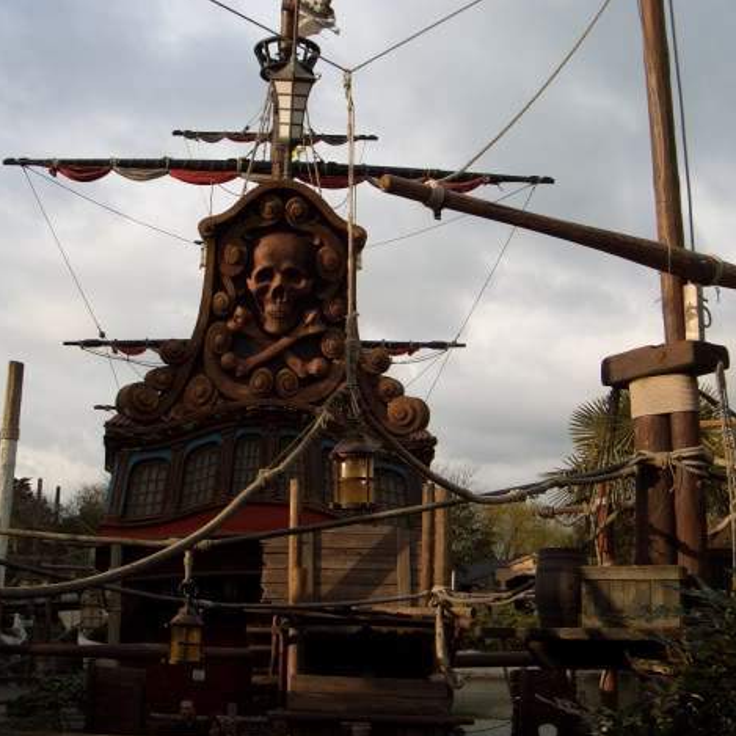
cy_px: 364
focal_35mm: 47
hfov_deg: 36.0
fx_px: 1131
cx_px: 347
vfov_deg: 36.1
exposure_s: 1/400
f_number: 4.8
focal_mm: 8
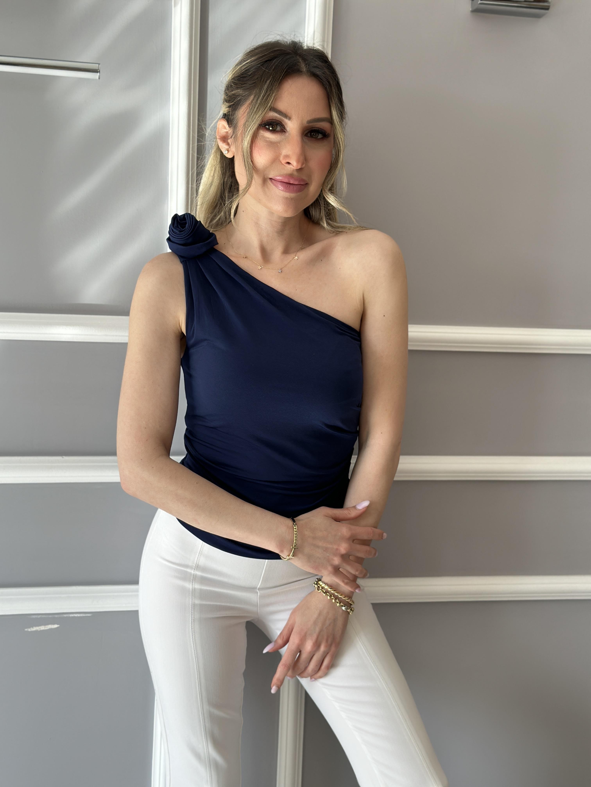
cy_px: 394
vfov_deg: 39.7
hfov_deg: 30.3
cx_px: 296
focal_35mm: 48
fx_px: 1093
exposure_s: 1/288
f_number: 1.78
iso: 80
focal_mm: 6.86
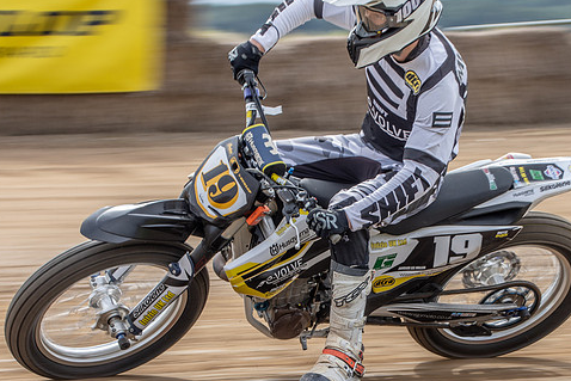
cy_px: 200
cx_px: 363
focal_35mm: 206
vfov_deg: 6.7
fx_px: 3268
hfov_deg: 10.0
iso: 125
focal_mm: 98
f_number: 10
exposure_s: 1/125
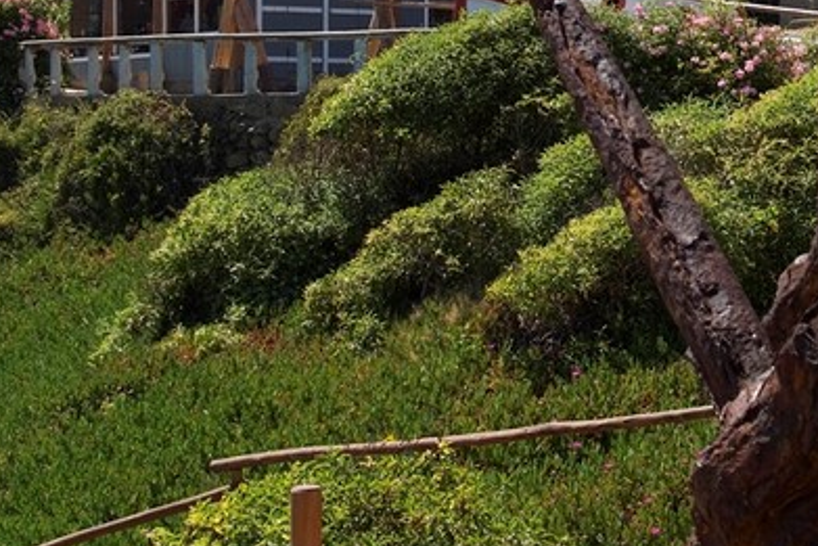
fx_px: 1955
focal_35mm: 86
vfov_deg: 15.7
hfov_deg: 23.2
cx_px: 676
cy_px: 64
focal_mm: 28
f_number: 8
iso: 100
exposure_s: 1/125
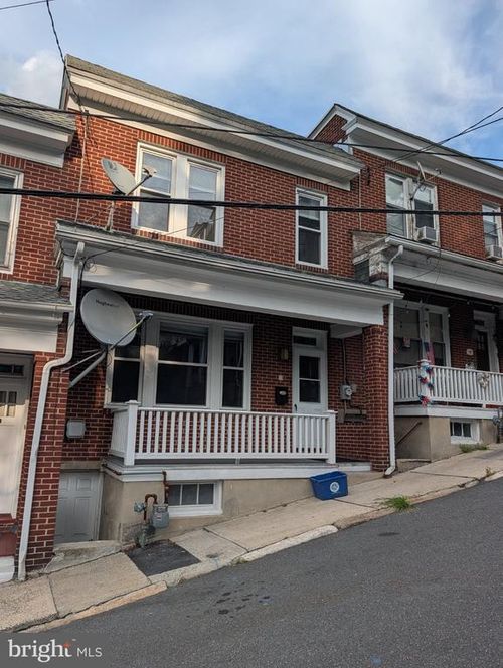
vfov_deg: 71.5
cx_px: 252
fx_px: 464
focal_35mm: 24
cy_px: 334
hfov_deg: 56.9
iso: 14
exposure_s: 1/974
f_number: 1.68
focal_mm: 6.9
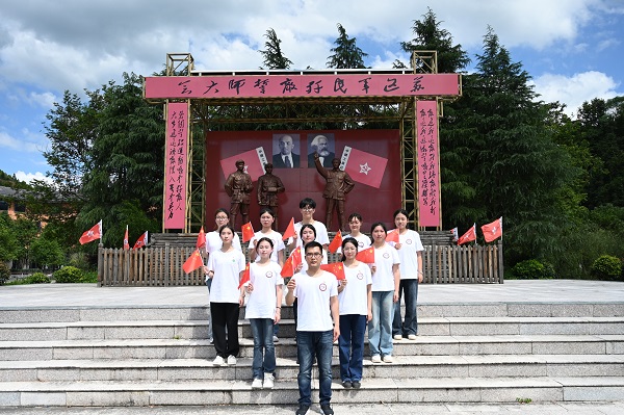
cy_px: 208
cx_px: 312
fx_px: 546
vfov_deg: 41.6
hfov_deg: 59.5
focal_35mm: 32
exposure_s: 1/8000
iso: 800
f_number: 4
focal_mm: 31.5
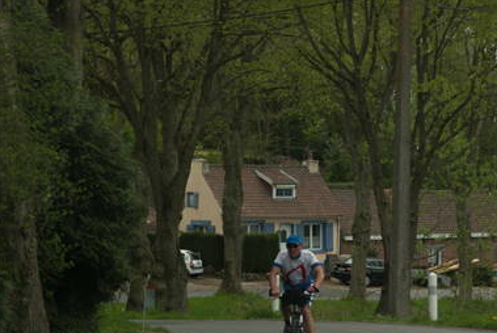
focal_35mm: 198
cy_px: 216
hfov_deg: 10.4
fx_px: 2738
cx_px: 260
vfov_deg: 7.0
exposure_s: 1/200
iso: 200
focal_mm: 100
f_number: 11
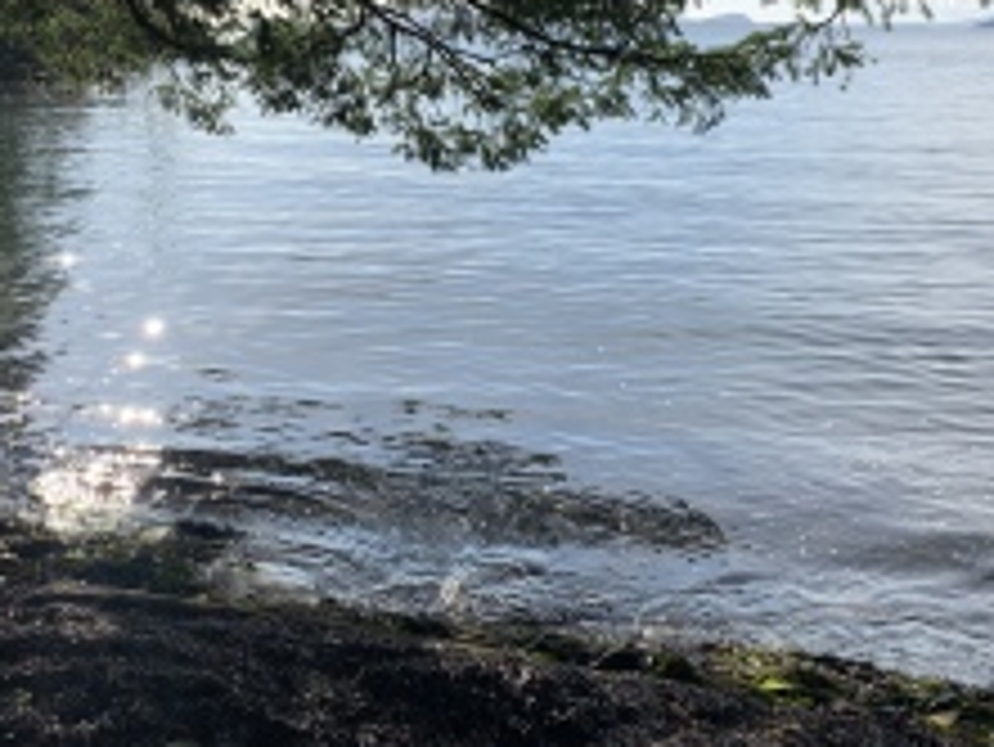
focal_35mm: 43
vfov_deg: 33.1
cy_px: 207
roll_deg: +0.5
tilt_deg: -6.8
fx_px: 1235
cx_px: 423
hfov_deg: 43.7
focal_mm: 4.25
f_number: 1.8
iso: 25
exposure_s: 1/2309
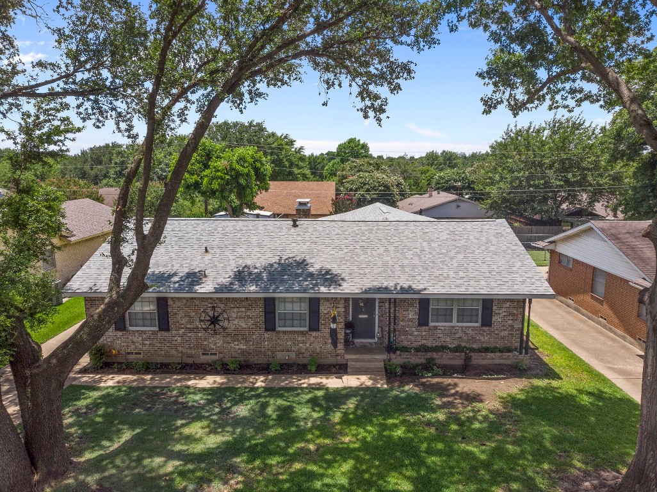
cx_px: 328
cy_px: 246
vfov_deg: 56.8
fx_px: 455
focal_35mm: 24
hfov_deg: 71.6
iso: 100
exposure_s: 1/800
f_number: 2.8
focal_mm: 4.5
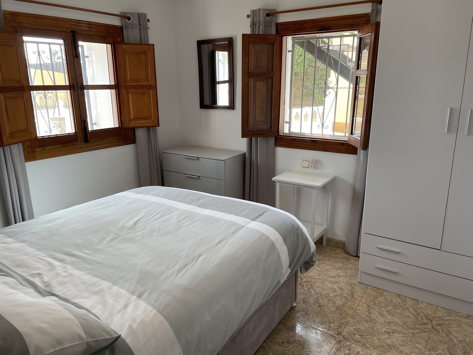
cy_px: 178
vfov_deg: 53.1
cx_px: 236
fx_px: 355
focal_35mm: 26
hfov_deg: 67.3
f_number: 1.6
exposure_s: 1/100
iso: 40
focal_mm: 4.2
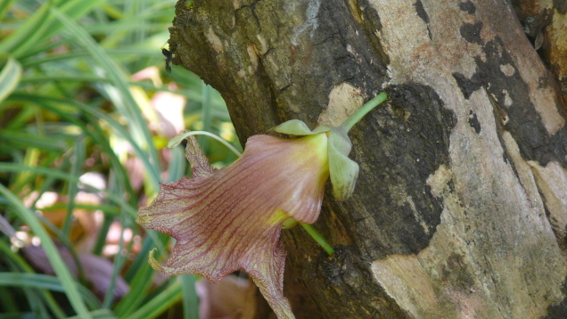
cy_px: 165
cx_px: 284
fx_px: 4271
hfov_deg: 7.6
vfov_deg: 4.3
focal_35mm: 284
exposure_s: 1/50
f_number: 3.6
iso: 100
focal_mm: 38.4
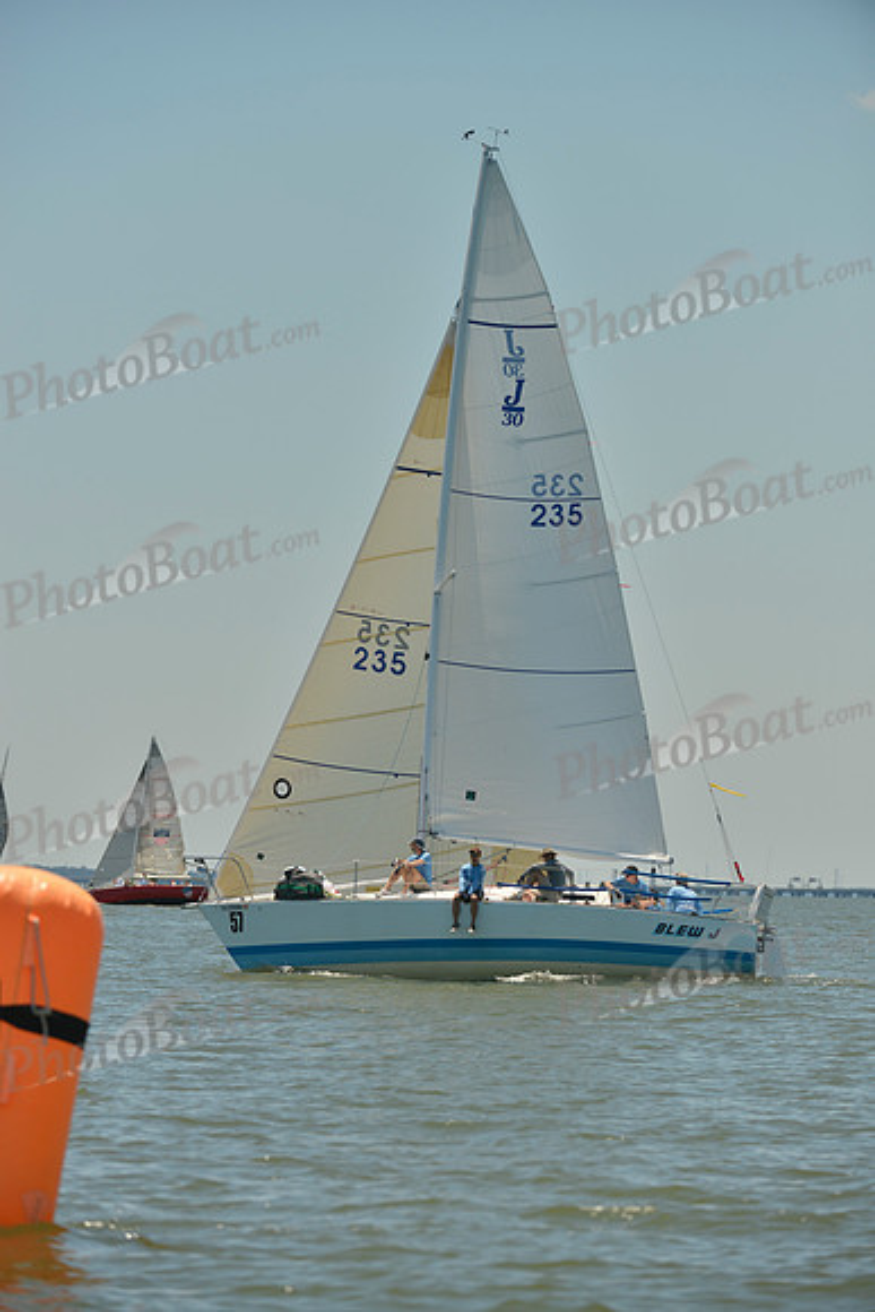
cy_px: 656
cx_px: 438
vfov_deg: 10.3
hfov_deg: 6.9
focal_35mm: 200
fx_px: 7287
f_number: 5.6
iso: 200
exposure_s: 1/1600
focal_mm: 200
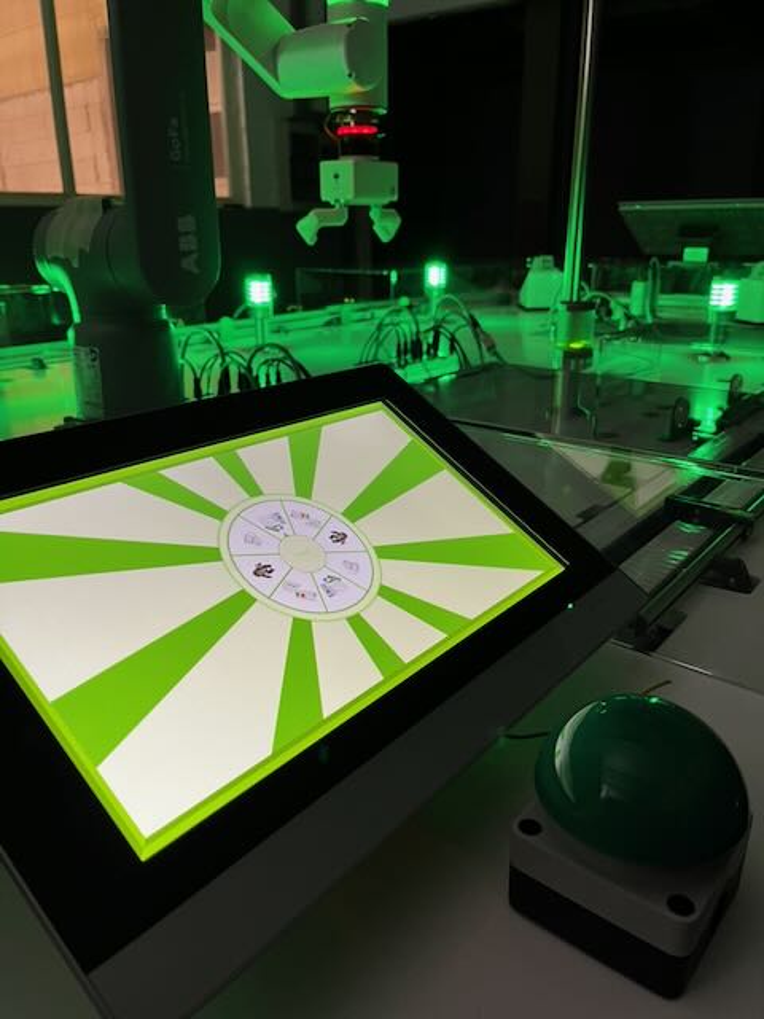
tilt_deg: -20.0
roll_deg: +0.2
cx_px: 382
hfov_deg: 53.1
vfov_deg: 67.3
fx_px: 765
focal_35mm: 26
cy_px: 510
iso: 100
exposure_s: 1/50
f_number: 1.6
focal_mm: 5.1
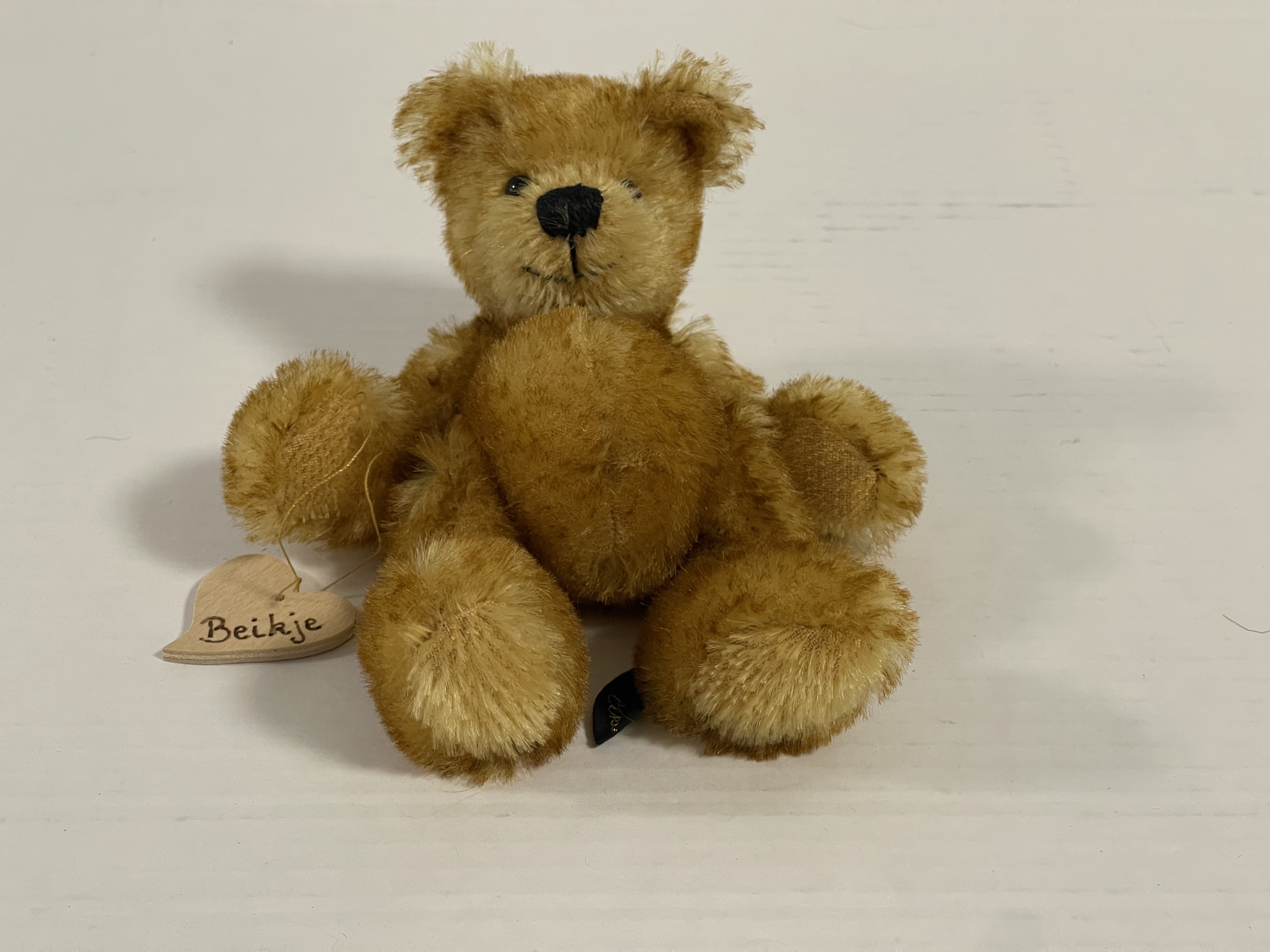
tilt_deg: -33.2
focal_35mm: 64
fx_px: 2348
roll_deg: -3.7
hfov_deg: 30.3
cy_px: 476
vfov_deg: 22.9
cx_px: 635
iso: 160
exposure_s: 1/50
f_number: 2.2
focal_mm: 7.5
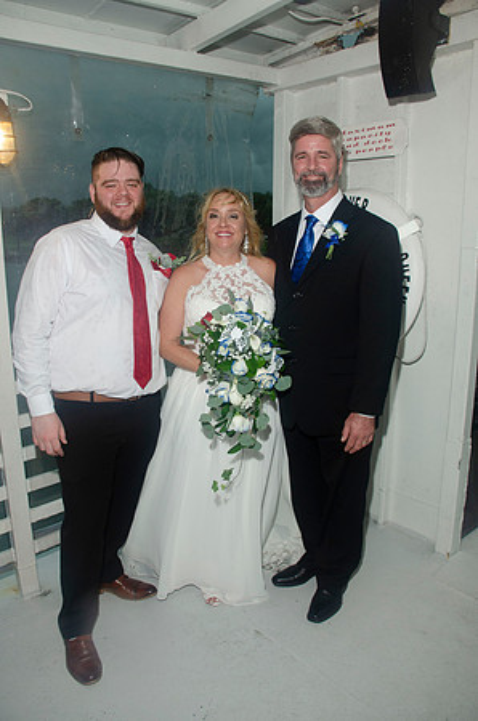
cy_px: 360
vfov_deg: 67.5
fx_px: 540
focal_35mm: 27
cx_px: 239
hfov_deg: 47.7
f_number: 5.6
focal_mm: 18
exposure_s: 1/100
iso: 400
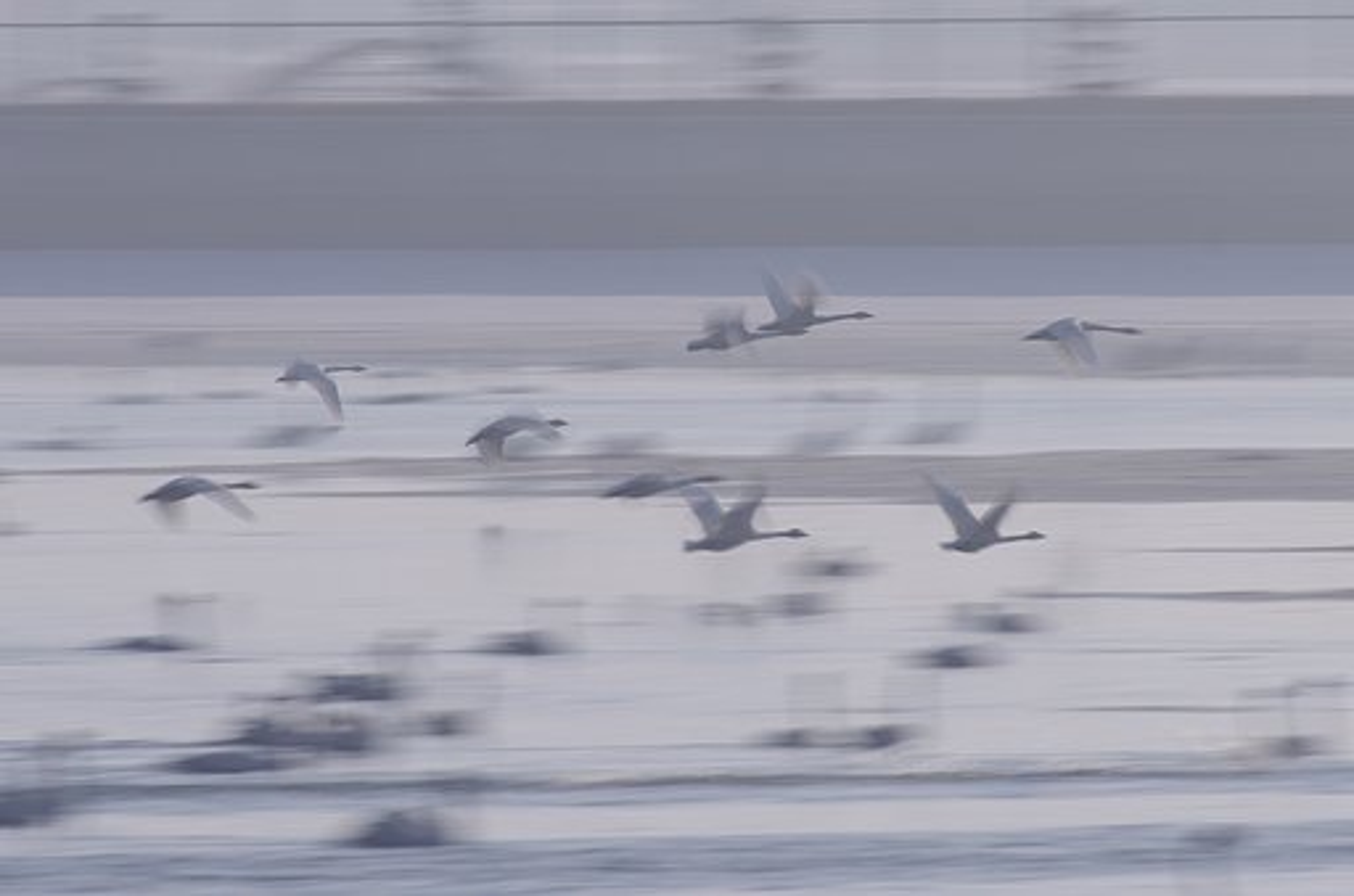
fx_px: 16888
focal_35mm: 450
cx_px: 677
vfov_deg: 3.0
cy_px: 448
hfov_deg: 4.6
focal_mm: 300
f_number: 10
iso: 160
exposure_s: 1/15
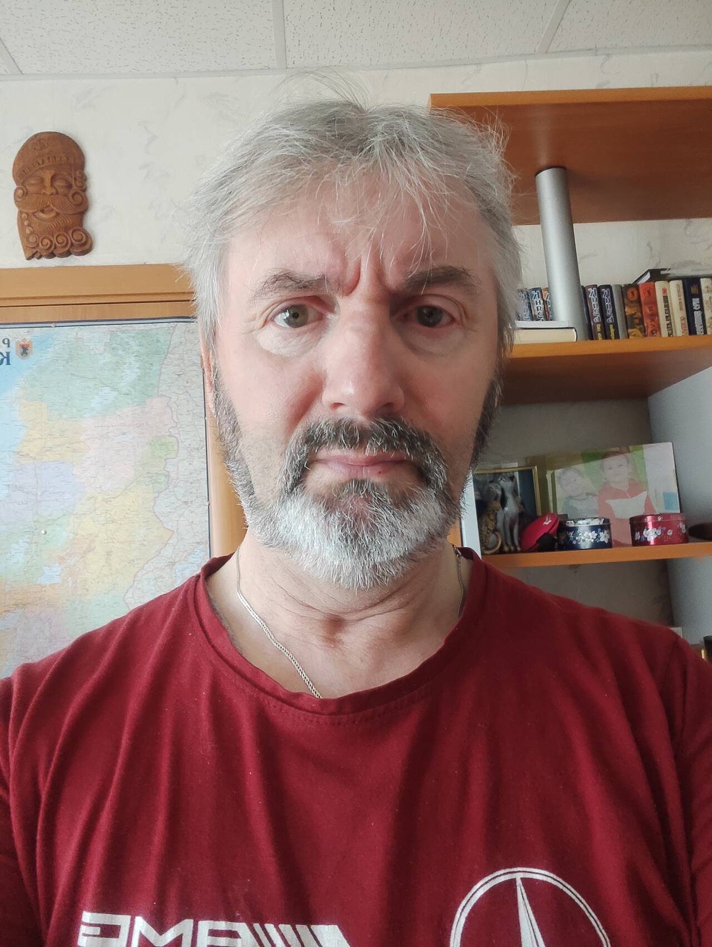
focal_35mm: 20
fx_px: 548
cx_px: 356
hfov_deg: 66.0
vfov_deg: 81.7
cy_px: 474
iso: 213
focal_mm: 3.5
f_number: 2.45
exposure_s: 1/25
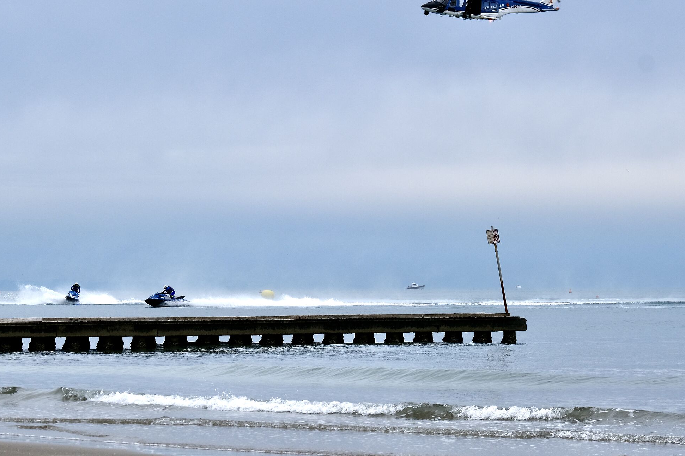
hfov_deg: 10.6
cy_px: 197
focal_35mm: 194
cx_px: 284
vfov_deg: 7.1
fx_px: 3691
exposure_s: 1/1000
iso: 400
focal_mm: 104.9
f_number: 8
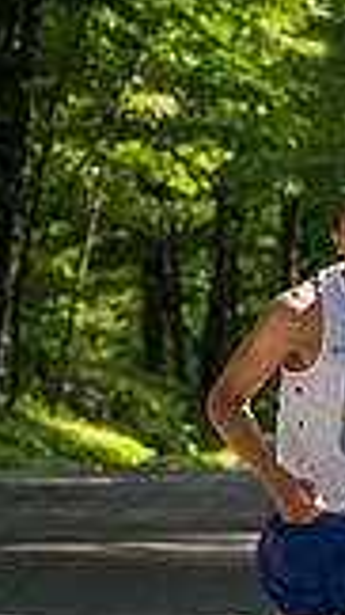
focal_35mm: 618
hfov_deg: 2.0
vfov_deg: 3.5
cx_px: 1024
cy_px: 731
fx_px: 10061
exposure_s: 1/250
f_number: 5.6
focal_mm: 110
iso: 200
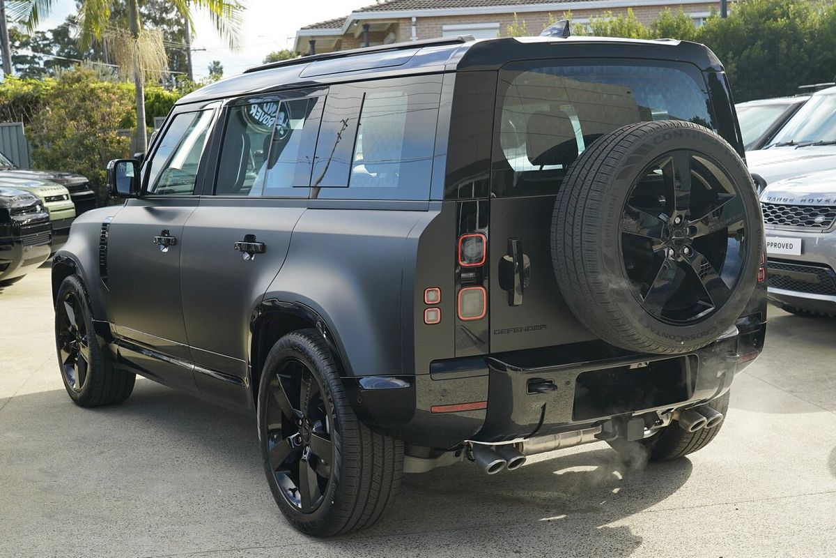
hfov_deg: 45.4
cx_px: 418
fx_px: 998
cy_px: 279
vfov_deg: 31.2
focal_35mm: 43
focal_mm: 43
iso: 1000
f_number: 7.1
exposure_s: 1/400
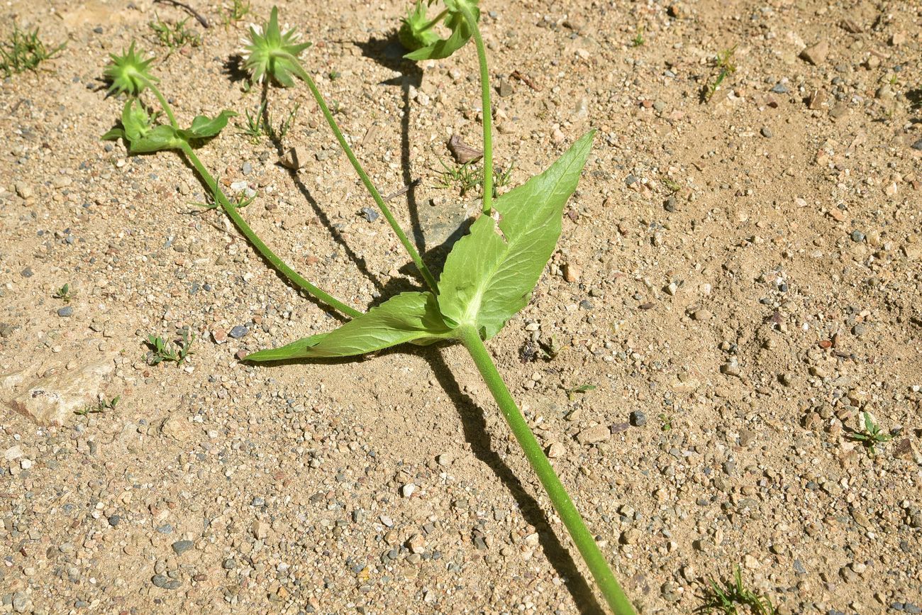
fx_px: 1281
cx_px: 461
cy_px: 308
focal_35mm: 50
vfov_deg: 27.0
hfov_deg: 39.6
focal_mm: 50
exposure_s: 1/125
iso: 160
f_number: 14
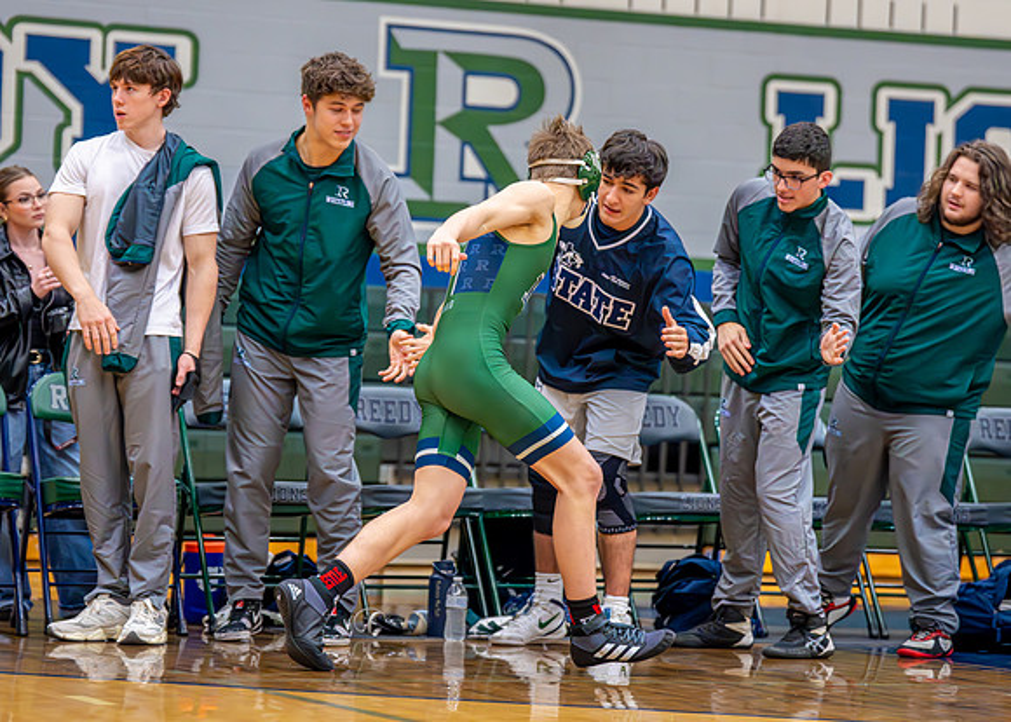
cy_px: 324
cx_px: 527
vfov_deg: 11.3
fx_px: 3650
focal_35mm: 127
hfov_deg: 15.8
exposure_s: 1/1000
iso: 6400
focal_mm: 105
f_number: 2.8
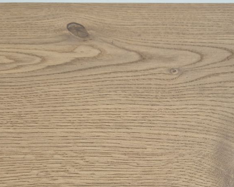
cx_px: 148
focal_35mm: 39
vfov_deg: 37.3
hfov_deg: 46.4
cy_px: 142
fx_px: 270
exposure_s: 1/100
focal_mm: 5.4
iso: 200
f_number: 1.8
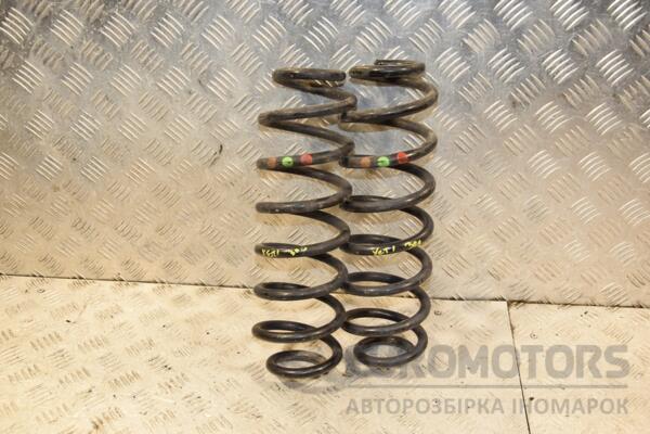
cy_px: 217
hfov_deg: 46.4
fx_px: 758
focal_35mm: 42
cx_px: 325
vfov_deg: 31.9
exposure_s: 1/200
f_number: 5.6
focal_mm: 28
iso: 800
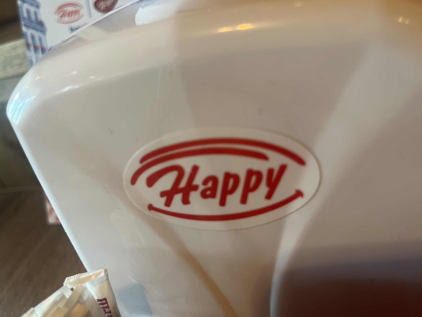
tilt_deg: -33.1
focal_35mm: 26
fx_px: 317
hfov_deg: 67.3
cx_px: 211
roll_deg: +17.4
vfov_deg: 53.1
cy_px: 158
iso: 125
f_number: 1.6
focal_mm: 5.1
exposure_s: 1/81
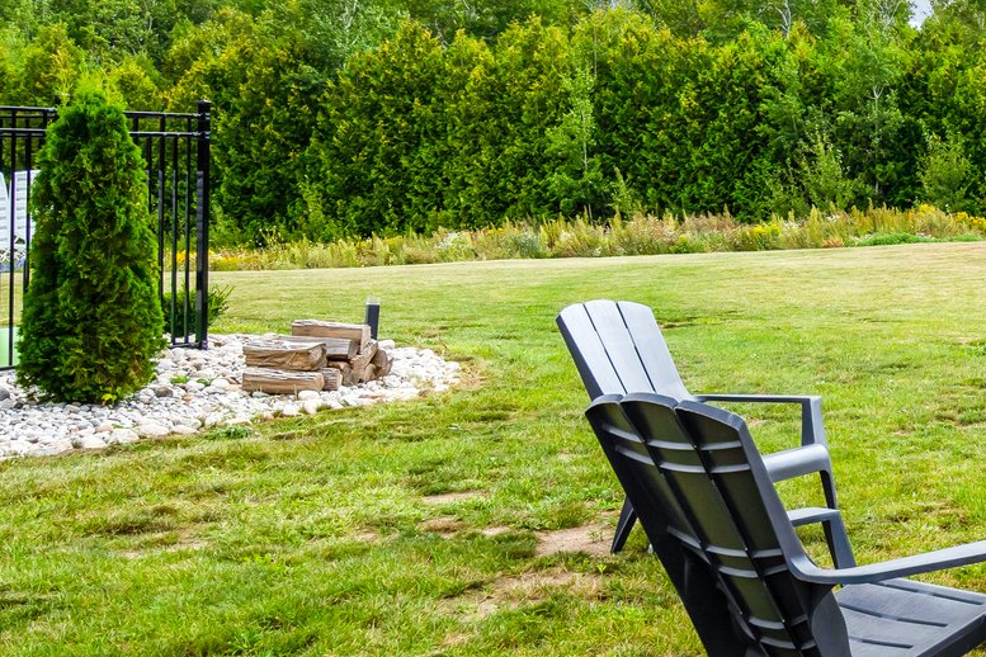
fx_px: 1588
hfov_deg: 28.1
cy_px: 140
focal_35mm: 58
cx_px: 1298
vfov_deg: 23.1
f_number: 8
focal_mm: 22
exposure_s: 1/200
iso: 200
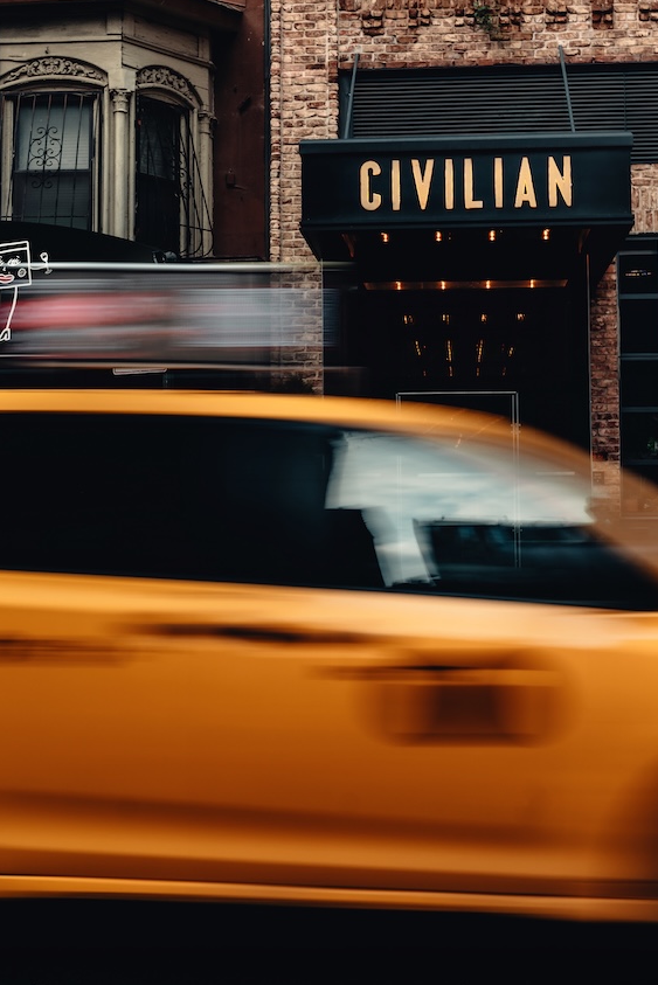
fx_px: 1533
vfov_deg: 35.5
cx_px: 351
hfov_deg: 24.2
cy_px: 403
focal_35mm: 56
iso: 50
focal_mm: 35
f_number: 5.6
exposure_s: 1/13
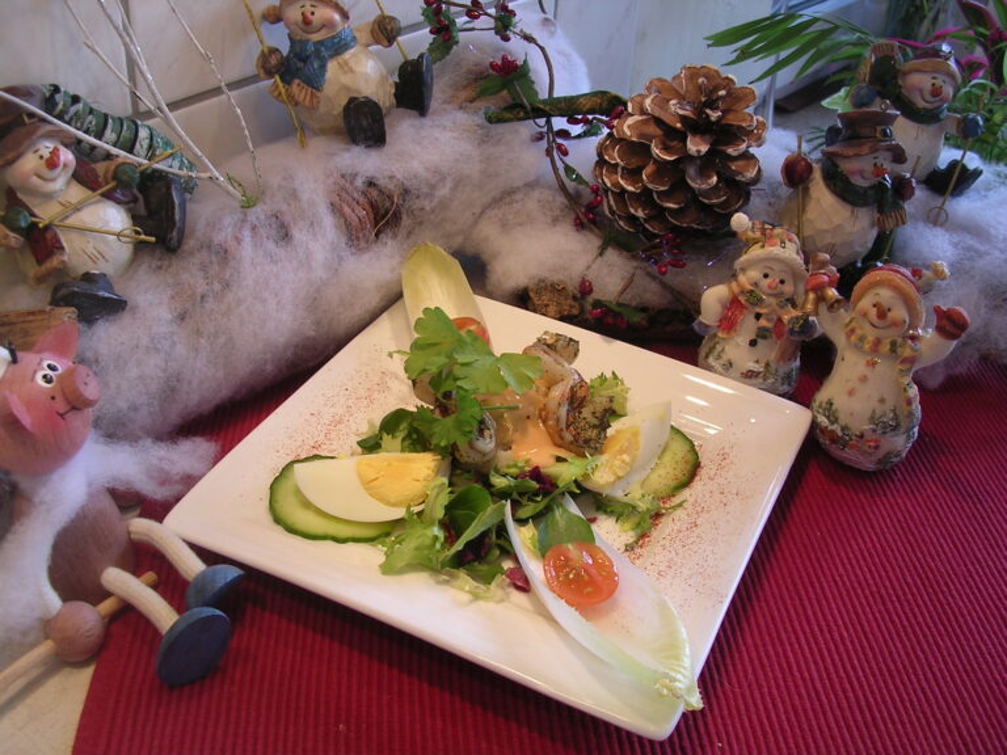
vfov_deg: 37.7
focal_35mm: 38
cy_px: 378
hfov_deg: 49.0
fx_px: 1105
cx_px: 504
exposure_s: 1/72.1
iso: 100
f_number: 2.8
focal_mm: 5.8
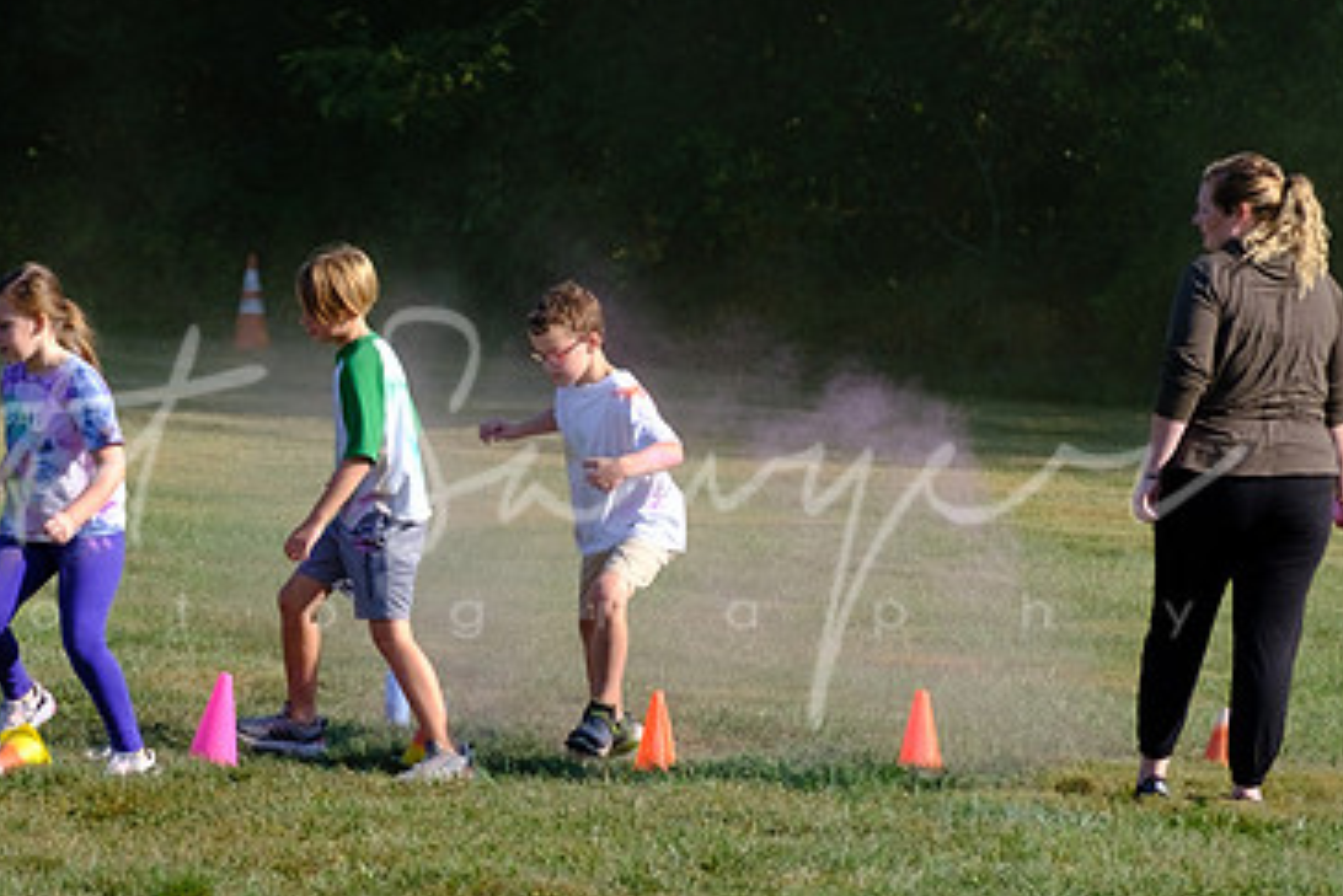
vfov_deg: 5.7
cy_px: 418
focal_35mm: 243
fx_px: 9068
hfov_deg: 8.5
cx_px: 512
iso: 200
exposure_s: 1/2000
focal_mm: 55
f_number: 2.8
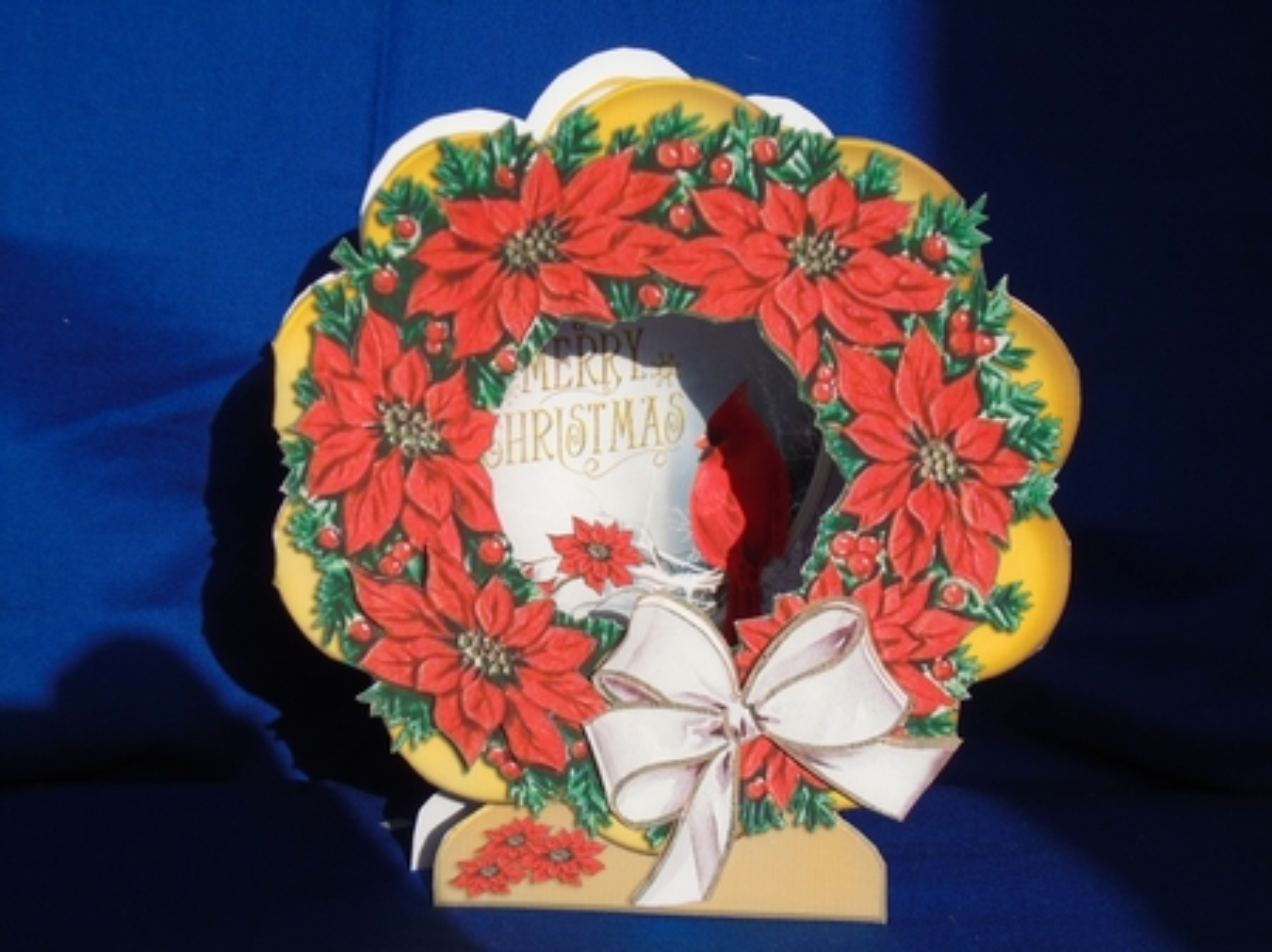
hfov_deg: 24.7
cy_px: 476
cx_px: 636
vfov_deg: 18.6
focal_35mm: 79
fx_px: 2901
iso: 100
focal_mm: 14
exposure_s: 1/320
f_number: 6.1
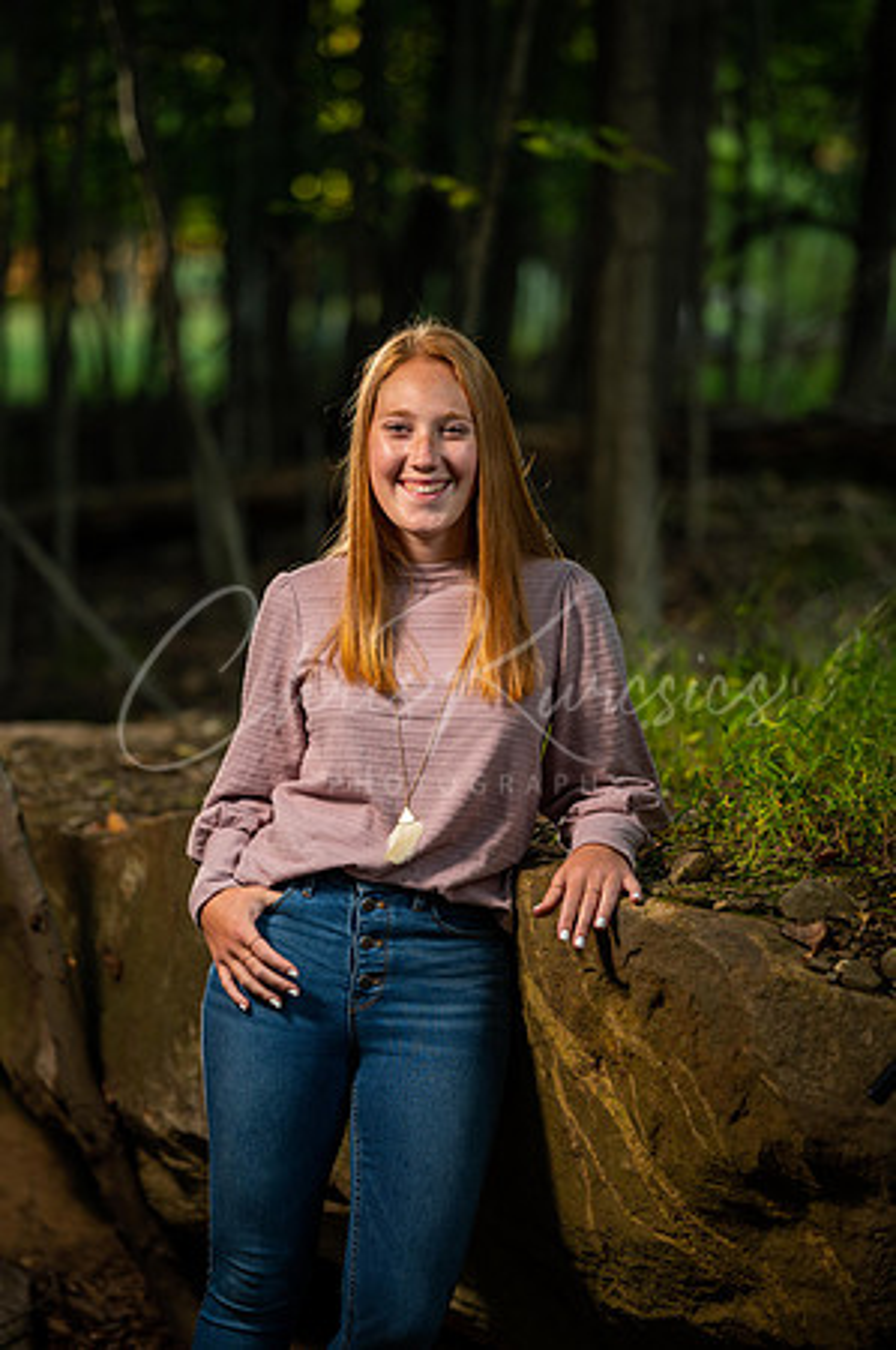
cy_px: 675
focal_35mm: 85
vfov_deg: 23.9
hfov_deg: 16.0
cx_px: 448
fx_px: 3180
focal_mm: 85
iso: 80
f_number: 1.8
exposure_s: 1/320
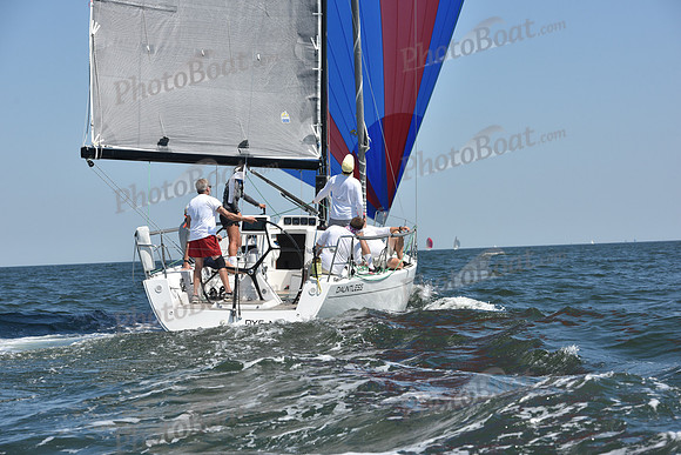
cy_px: 228
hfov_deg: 19.5
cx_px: 340
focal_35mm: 105
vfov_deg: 13.0
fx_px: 1987
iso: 250
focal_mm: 105
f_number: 8
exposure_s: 1/1250
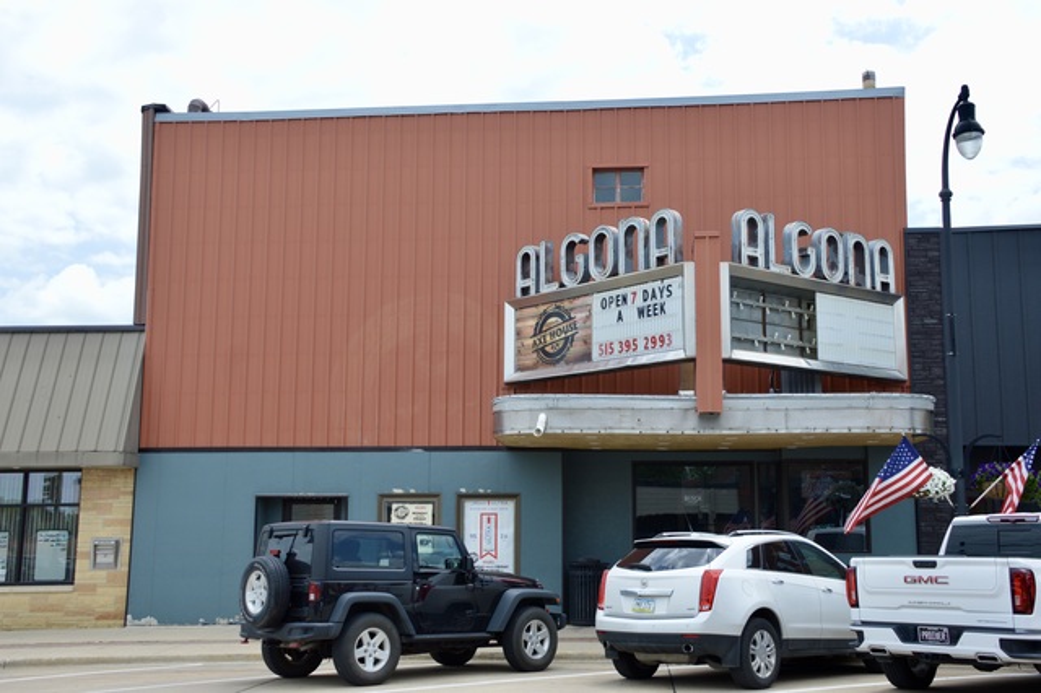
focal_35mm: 42
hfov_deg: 46.4
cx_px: 520
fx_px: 1214
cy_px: 346
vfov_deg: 31.9
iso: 100
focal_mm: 28
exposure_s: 1/250
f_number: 8
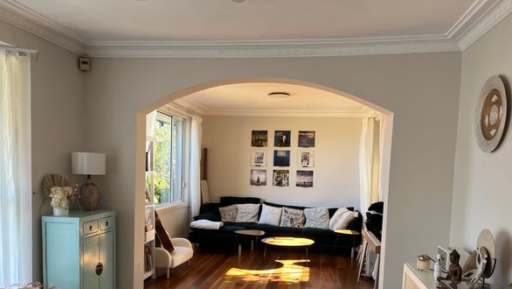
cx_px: 253
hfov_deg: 66.0
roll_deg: -1.9
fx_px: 394
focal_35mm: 29
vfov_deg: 39.7
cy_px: 195
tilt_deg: -5.0
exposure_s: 1/121
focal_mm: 5.1
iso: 100
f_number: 1.6
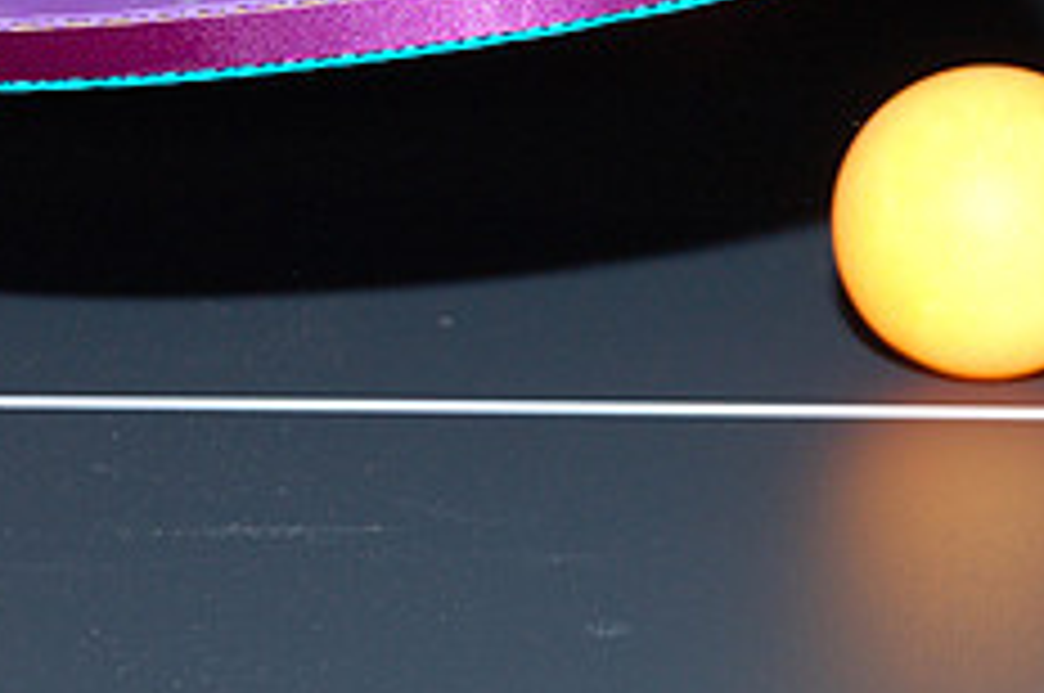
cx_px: 734
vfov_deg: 6.6
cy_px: 310
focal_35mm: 206
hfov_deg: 10.0
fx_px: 5973
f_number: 5.6
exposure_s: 1/60
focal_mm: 55
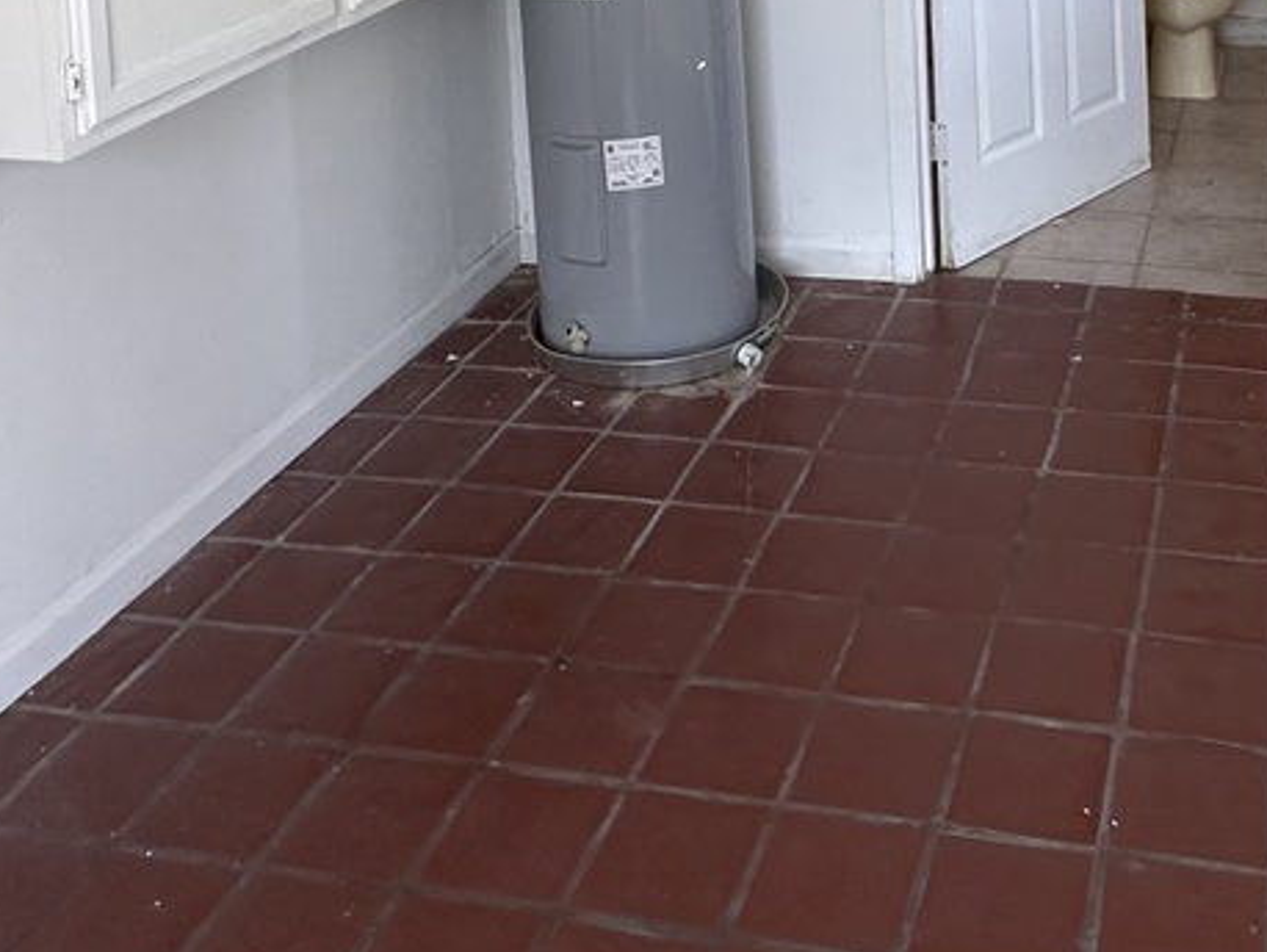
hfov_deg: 41.8
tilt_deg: -2.6
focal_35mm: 44
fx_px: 1611
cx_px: 930
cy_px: -313
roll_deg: +2.4
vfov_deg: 27.1
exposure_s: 1/99
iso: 160
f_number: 2.2
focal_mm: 2.22
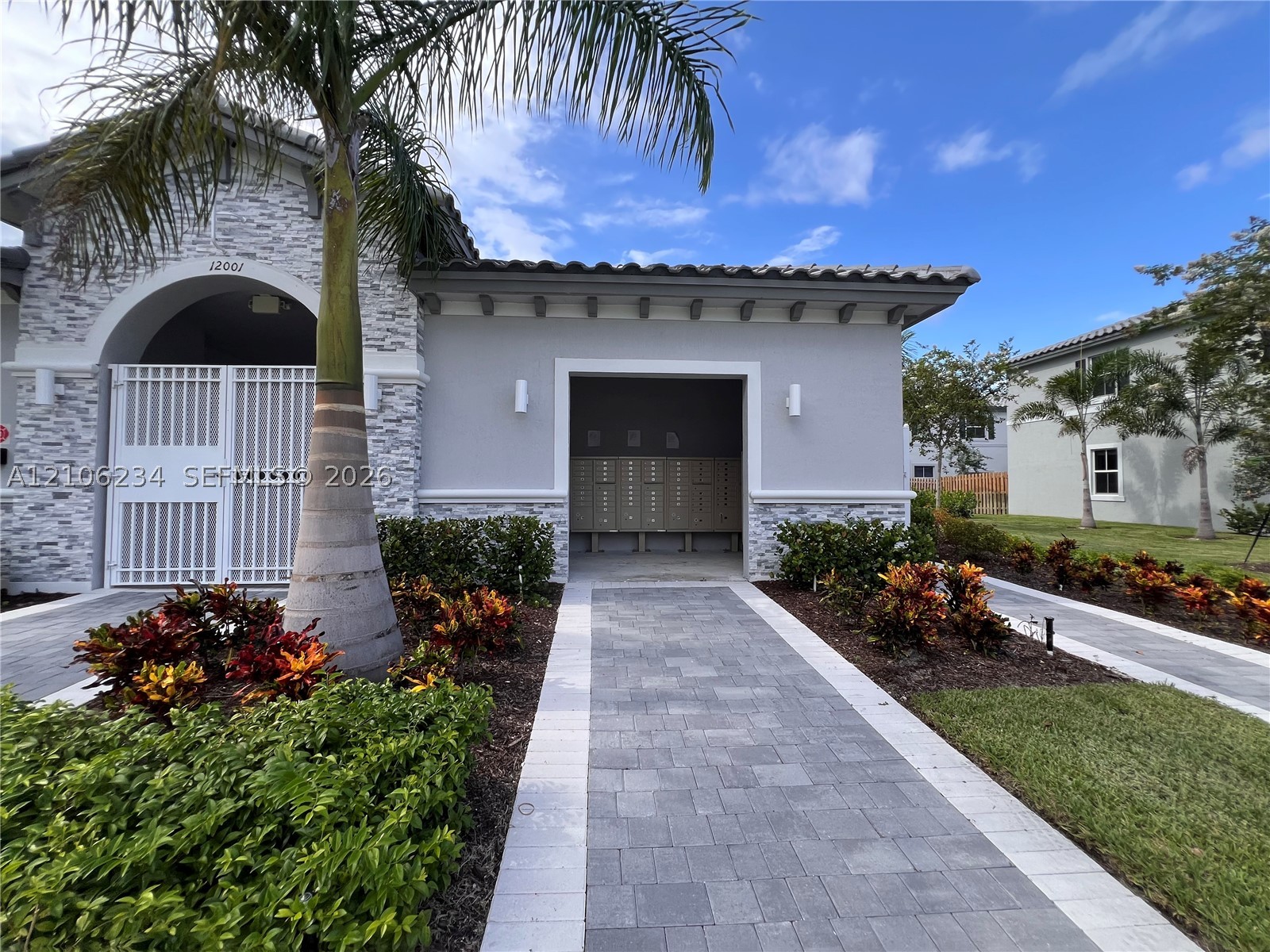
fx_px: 477
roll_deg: +1.8
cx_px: 635
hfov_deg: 106.2
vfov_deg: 89.9
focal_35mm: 13
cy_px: 476
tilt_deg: -0.6
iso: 32
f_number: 1.8
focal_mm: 1.57
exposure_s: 1/483
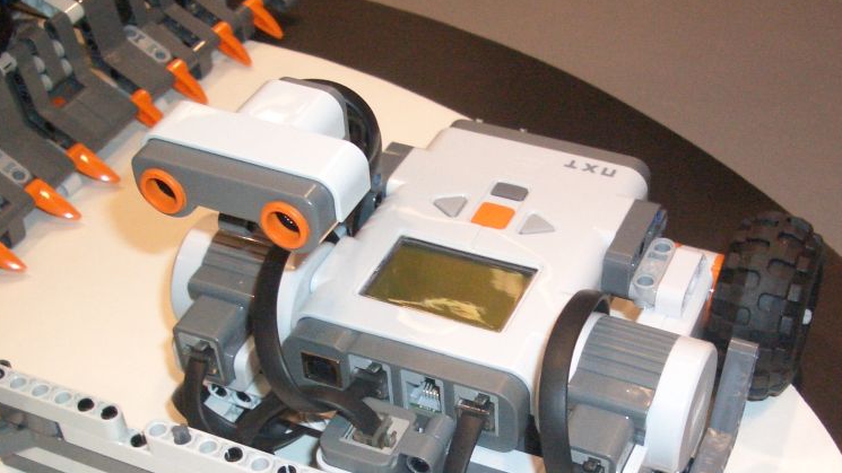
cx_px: 435
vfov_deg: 20.1
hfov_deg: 35.4
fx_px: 1317
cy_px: 410
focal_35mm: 59
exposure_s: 1/125
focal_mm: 5.8
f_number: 2.6
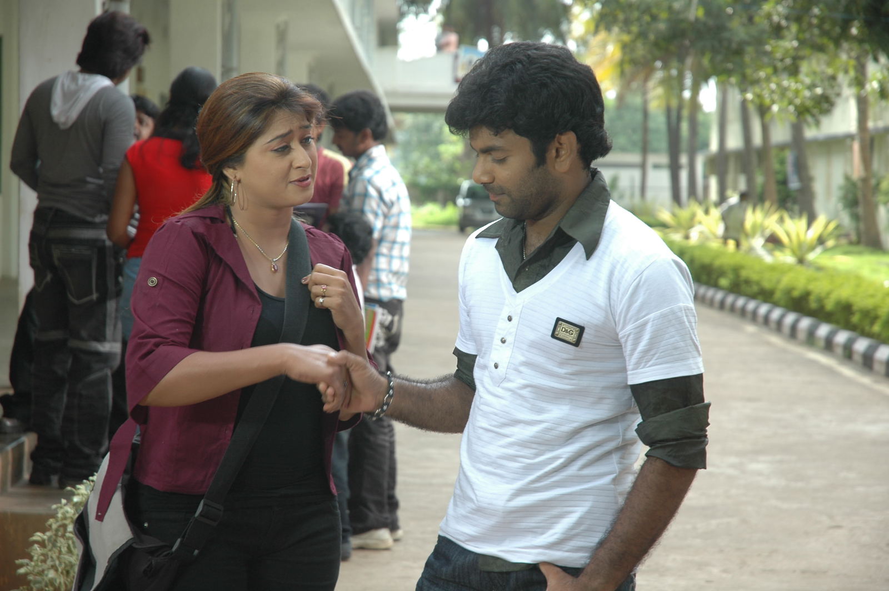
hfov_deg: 19.5
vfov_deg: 13.0
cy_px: 296
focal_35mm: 105
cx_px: 444
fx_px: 2591
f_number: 4.8
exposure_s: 1/125
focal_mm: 70
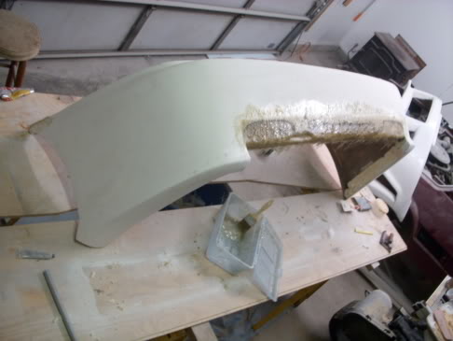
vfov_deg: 37.8
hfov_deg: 49.0
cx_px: 226
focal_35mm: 38
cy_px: 170
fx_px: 498
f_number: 3.3
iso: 200
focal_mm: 6.3
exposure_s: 1/25
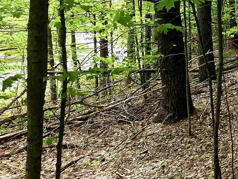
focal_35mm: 44
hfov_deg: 29.3
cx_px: 344
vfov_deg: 32.3
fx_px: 303
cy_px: 47
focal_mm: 2.2
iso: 80
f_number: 1.9
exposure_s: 1/120
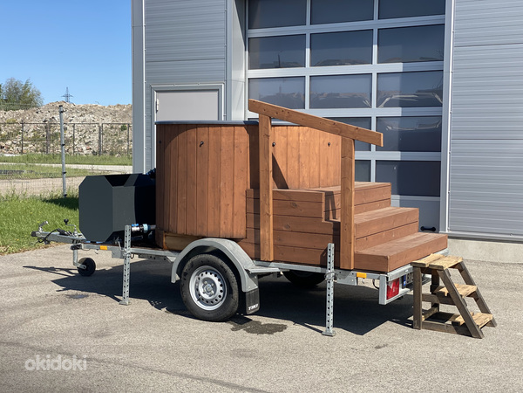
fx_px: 786
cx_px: 262
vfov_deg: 28.0
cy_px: 196
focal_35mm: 52
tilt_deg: -5.3
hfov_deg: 36.8
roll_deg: -0.8
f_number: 2
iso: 20
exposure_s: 1/1199
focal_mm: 6
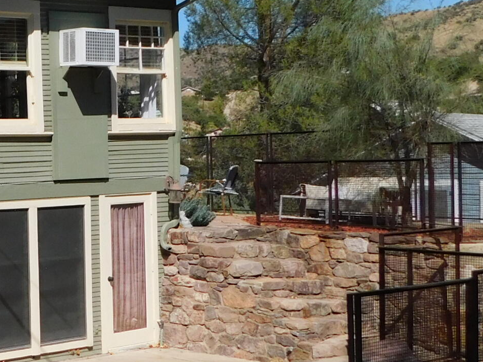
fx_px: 1019
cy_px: 191
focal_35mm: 73
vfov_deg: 20.2
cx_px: -136
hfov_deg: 23.7
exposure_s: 1/640
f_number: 6
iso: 125
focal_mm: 4
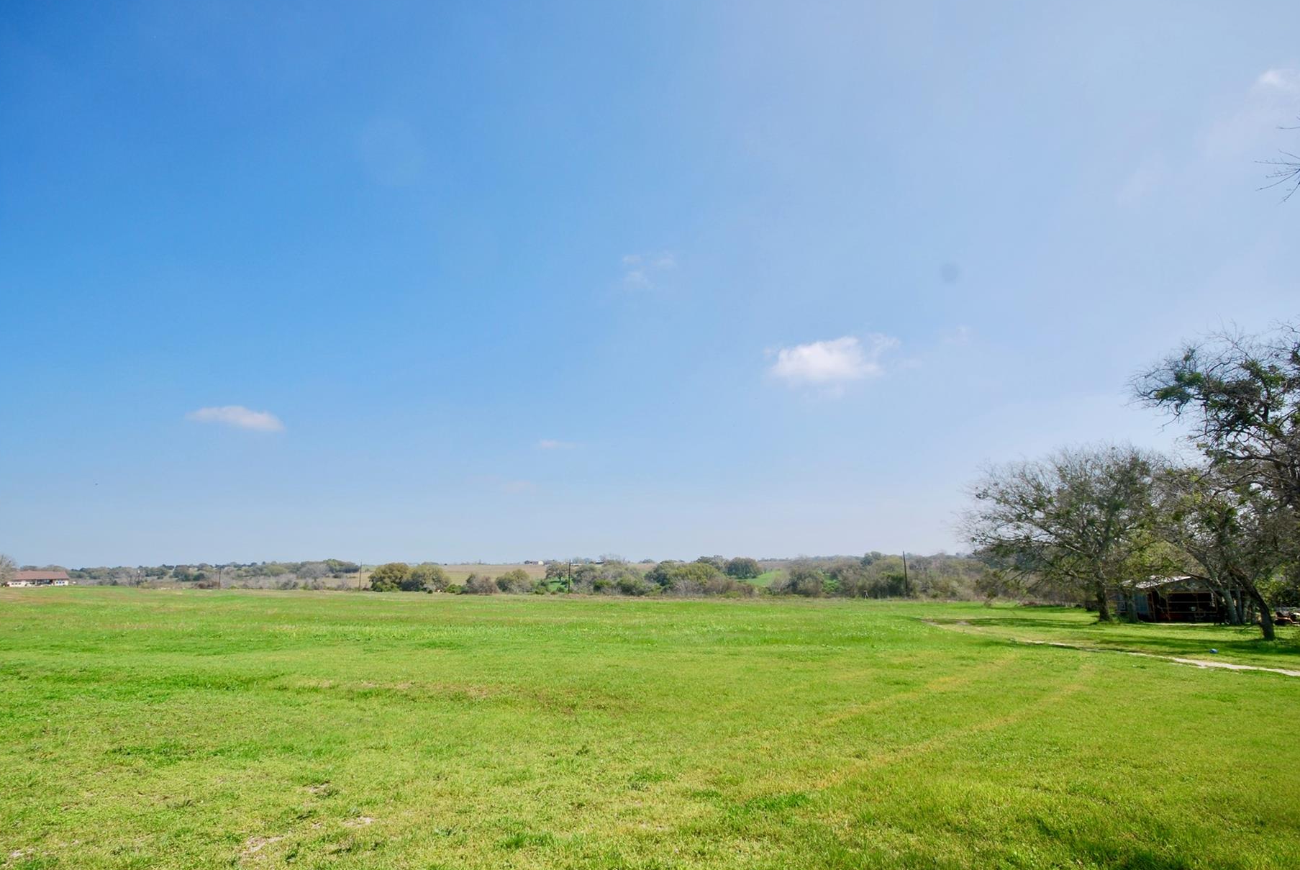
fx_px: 615
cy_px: 459
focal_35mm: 17
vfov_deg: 70.5
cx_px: 611
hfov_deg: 93.1
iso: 100
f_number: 8
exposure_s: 1/250
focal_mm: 10
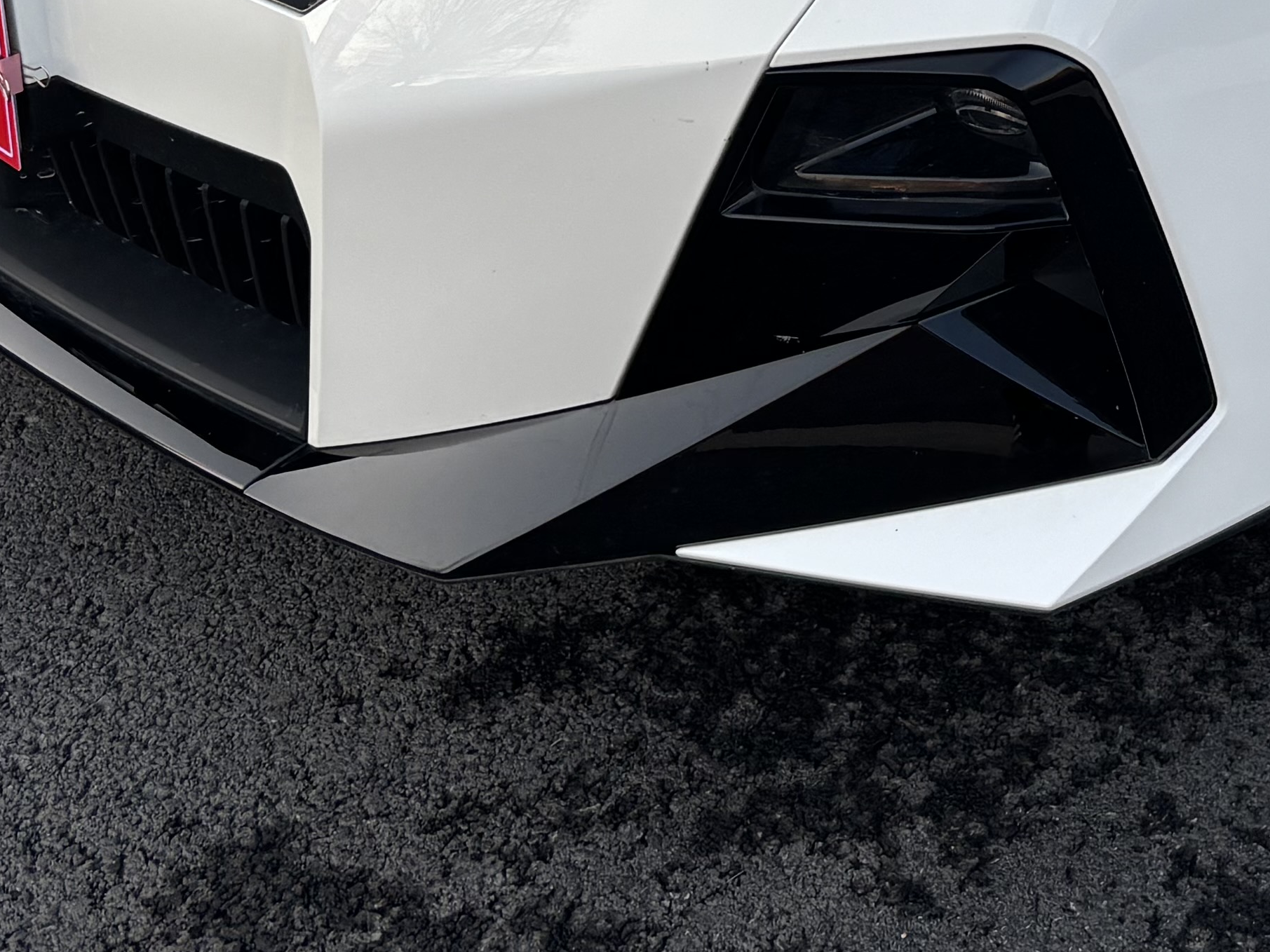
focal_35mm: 82
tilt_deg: -21.3
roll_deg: -1.2
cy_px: -454
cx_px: 1259
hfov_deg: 22.9
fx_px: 3008
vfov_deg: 16.5
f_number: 1.6
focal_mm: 5.96
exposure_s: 1/675
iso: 50
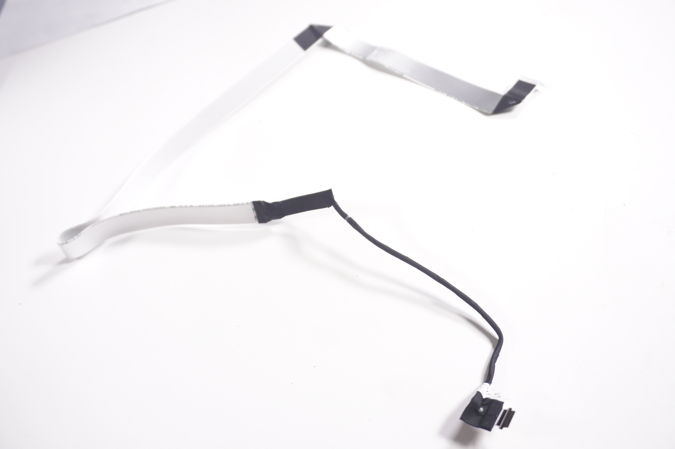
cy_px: 224
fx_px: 759
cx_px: 338
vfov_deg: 33.0
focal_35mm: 40
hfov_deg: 48.0
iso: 640
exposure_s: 1/160
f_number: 5
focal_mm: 27
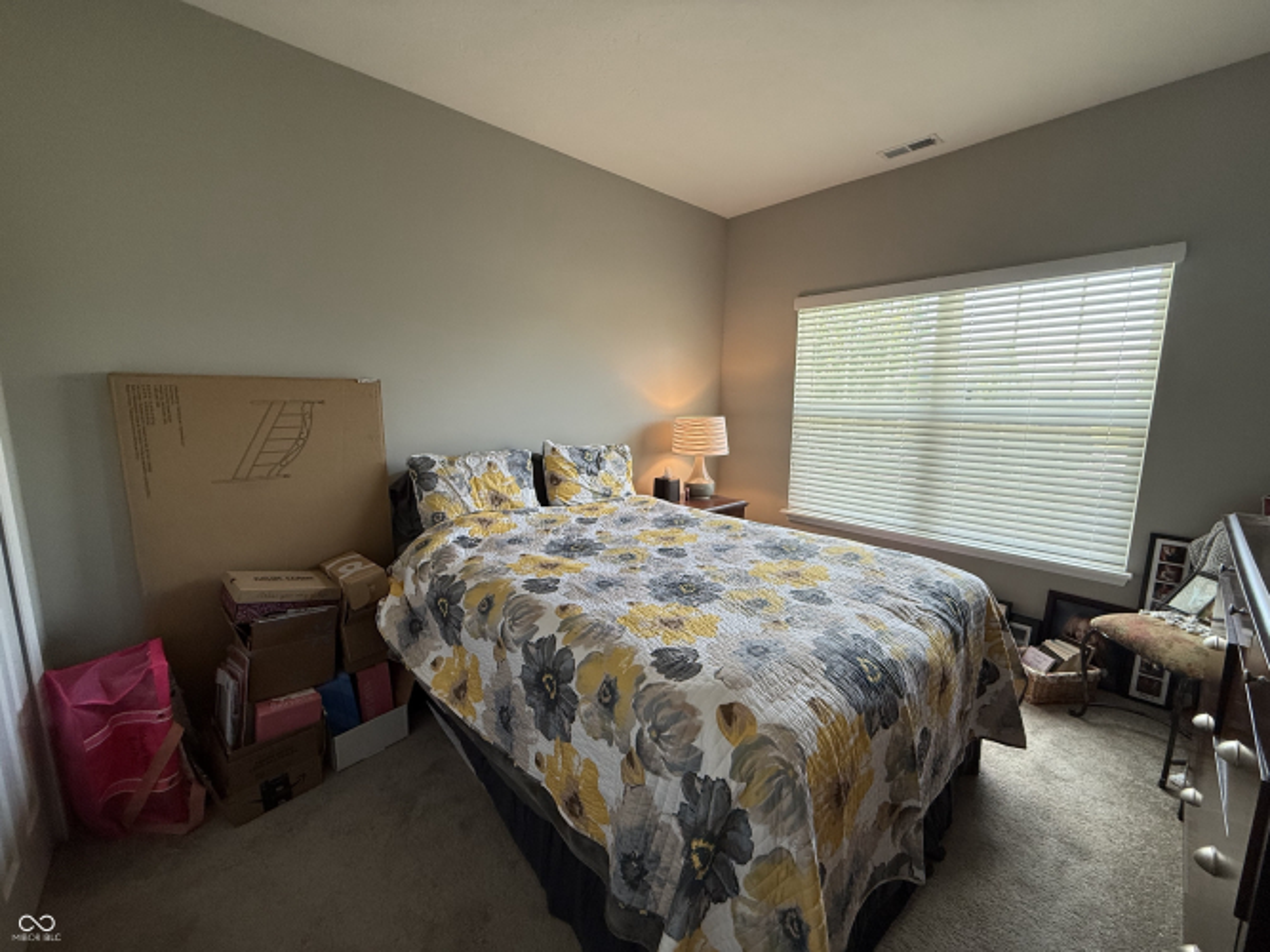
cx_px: 635
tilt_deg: -8.3
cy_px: 476
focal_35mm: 14
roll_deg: -0.9
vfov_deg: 85.7
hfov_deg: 102.1
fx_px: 514
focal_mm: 2.22
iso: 125
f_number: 2.2
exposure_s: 1/120
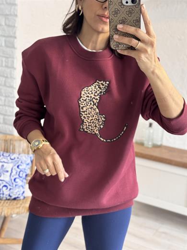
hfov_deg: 30.3
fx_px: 346
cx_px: 94
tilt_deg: -27.4
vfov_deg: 39.7
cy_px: 125
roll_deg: -3.1
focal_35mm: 48
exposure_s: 1/60
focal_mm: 6.76
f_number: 1.78
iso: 160
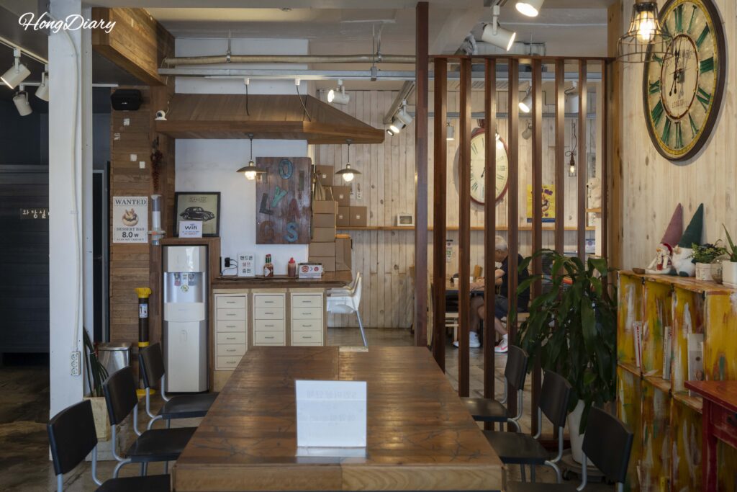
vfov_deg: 36.0
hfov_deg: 51.9
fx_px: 758
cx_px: 368
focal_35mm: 37
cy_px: 246
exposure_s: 1/160
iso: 1600
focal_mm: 37
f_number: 5
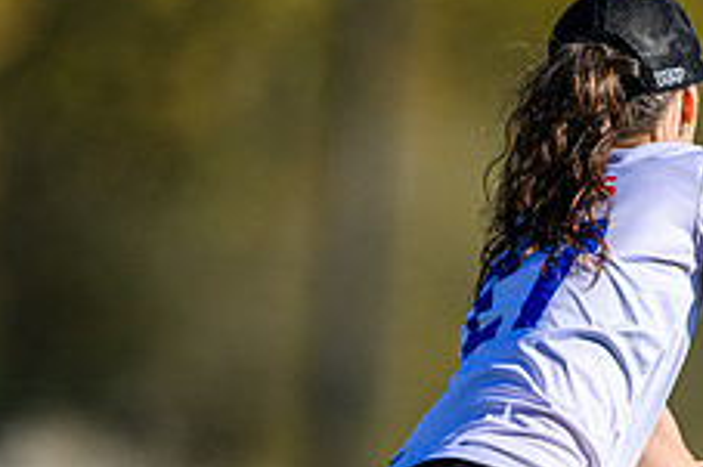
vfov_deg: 1.3
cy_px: 305
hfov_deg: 2.0
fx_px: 19981
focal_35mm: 1024
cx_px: 474
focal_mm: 400
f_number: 3.2
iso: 100
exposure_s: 1/2500
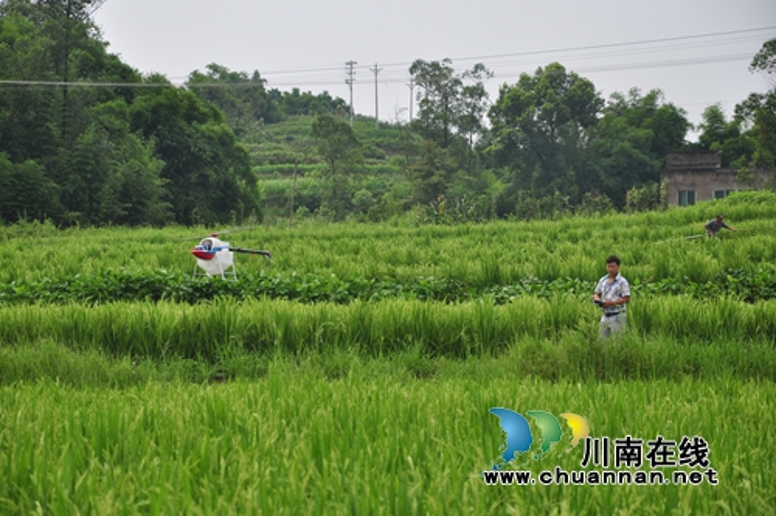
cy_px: 258
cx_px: 388
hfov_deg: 13.1
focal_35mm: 158
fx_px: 3391
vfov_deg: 8.7
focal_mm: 105
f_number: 6.3
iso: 200
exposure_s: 1/640
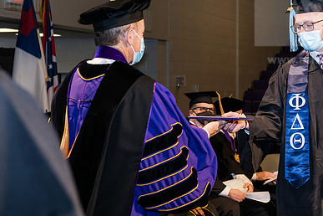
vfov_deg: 14.7
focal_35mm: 93
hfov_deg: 21.8
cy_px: 77
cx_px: 230
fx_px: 834
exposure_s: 1/200
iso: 1600
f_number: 6.3
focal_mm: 62
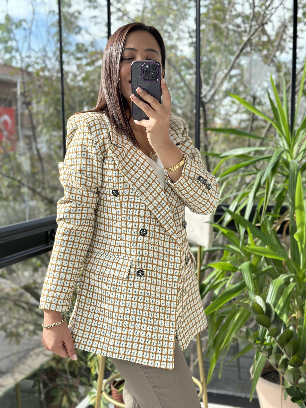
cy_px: 204
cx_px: 153
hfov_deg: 30.3
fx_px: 566
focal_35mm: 48
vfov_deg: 39.7
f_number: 1.78
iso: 80
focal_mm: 6.86
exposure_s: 1/424
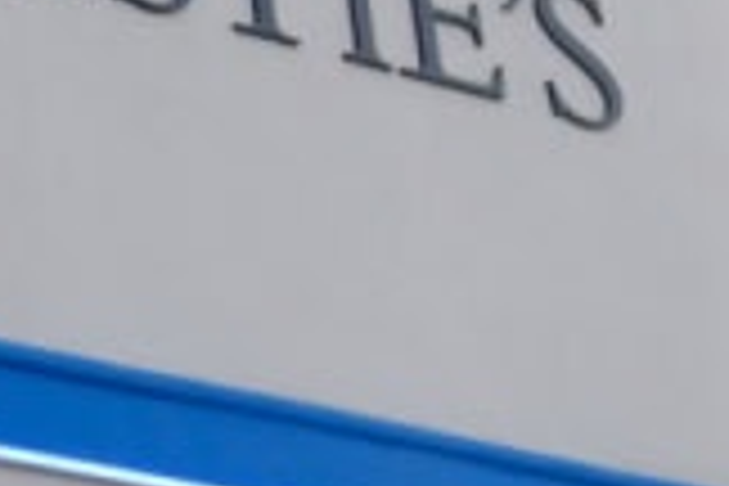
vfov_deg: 6.2
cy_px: 200
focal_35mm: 222
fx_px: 4495
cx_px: -351
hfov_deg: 9.0
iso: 800
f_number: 1.4
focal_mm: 30
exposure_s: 1/3000
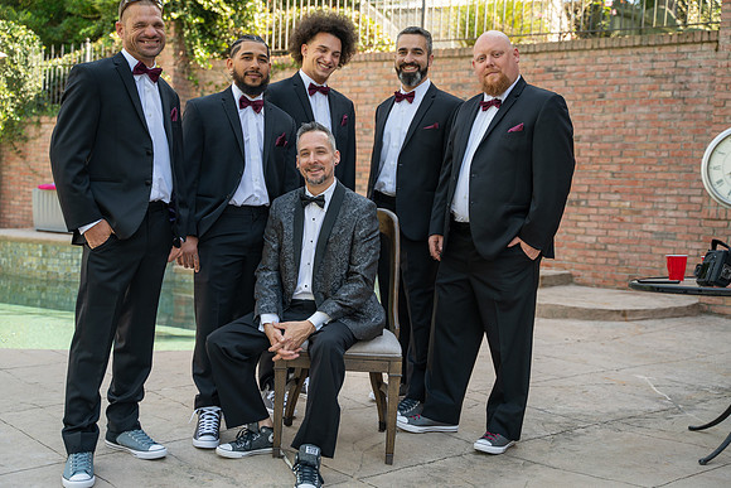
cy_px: 244
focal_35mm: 47
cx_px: 366
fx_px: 955
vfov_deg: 28.7
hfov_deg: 41.9
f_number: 2.8
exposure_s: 1/160
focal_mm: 47
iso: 100
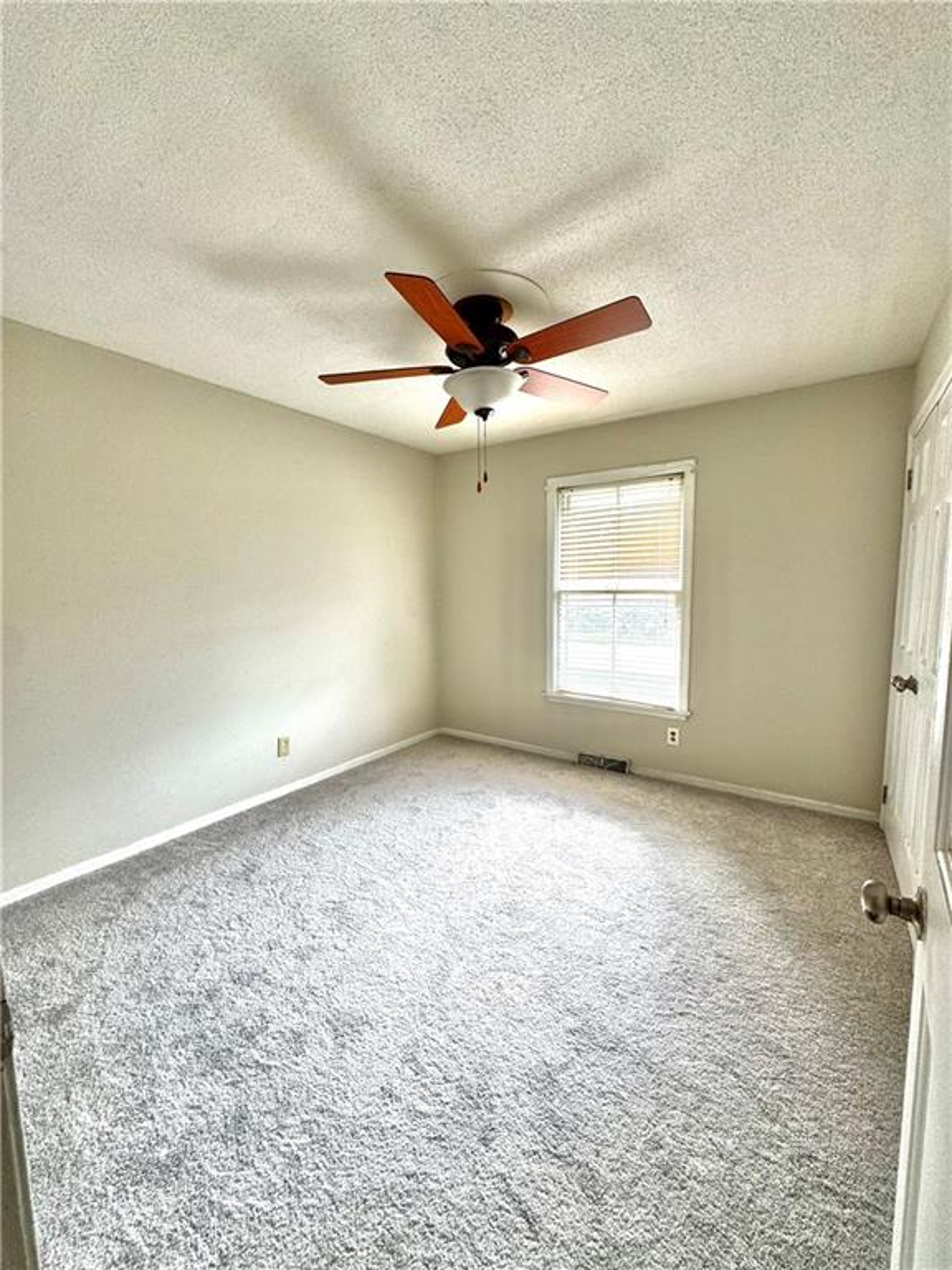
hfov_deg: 85.7
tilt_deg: -5.8
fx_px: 513
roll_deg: +0.4
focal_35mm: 14
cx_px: 476
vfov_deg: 102.1
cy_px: 635
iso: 80
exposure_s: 1/99
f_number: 2.2
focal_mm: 2.22
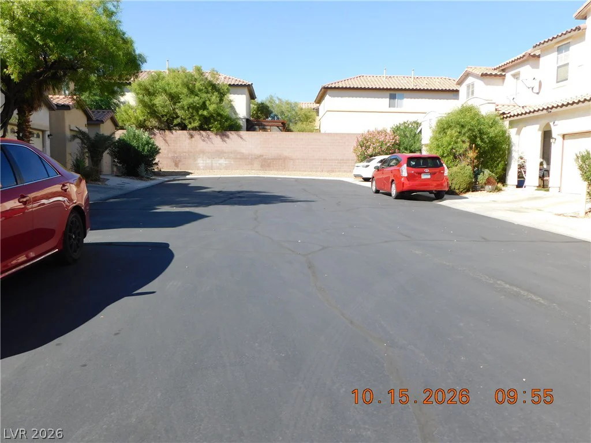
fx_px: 512
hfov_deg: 60.0
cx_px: 296
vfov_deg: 46.8
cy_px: 222
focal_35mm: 30
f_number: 3.2
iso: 125
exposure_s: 1/800
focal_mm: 5.3
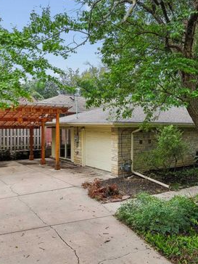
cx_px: 139
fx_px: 252
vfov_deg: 55.4
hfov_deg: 42.1
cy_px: 134
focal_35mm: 33
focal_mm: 12.3
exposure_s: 1/6
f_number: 8
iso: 200
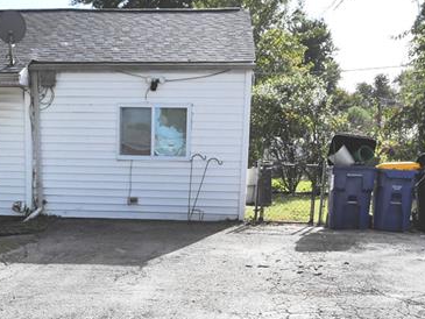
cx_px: 150
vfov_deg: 25.3
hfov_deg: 34.1
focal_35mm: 56
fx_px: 688
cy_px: 290
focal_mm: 10
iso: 800
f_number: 9
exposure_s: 1/400
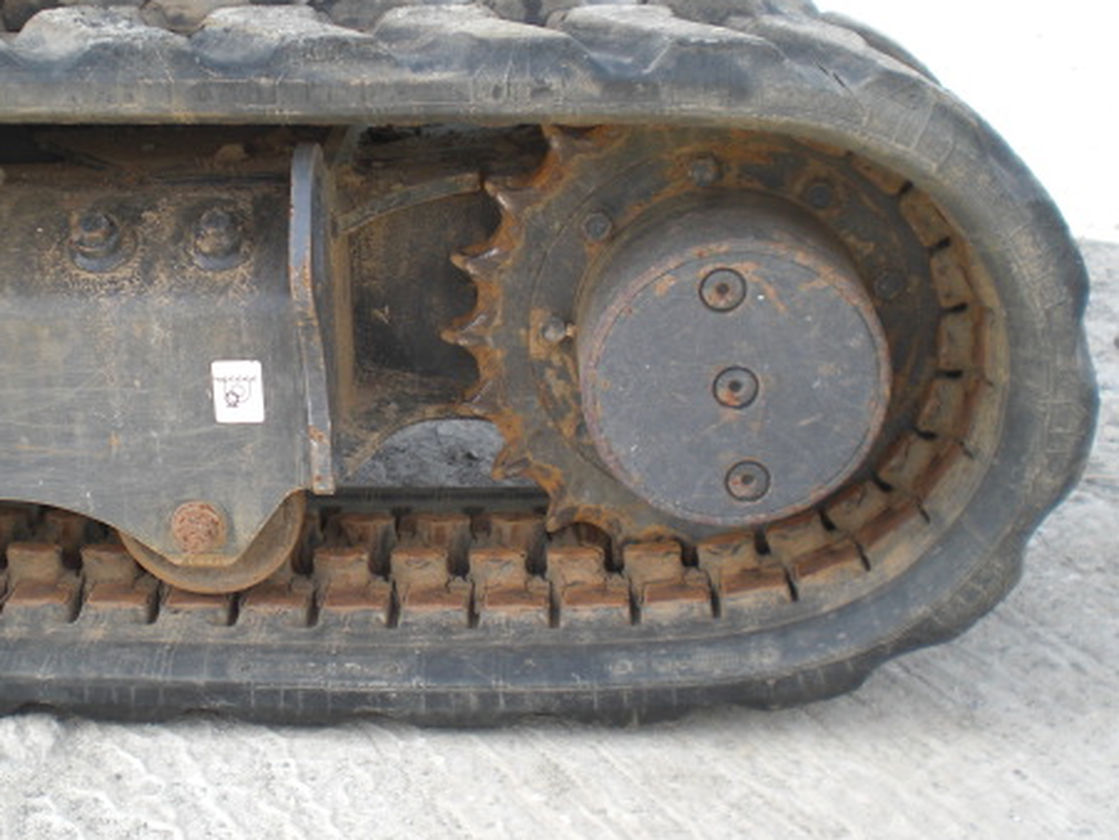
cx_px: 373
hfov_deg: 35.2
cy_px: 405
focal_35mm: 54
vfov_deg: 27.1
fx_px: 1747
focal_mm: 6.3
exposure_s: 1/160
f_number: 3.1
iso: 64
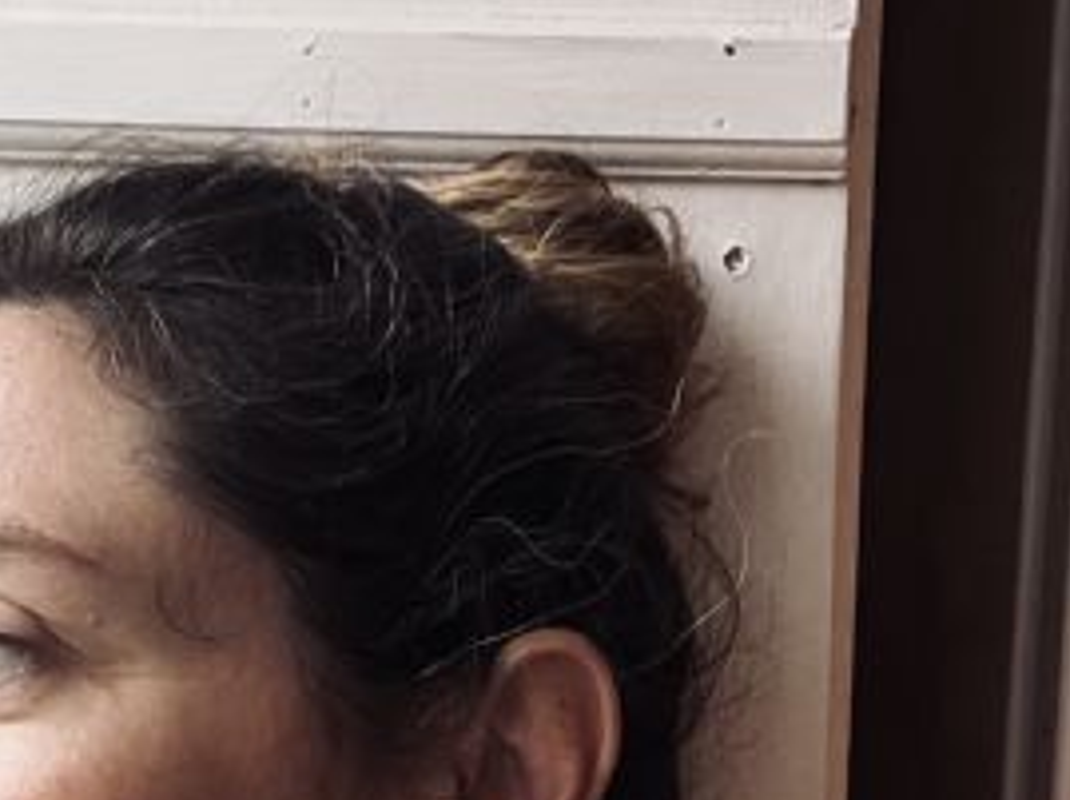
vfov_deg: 20.7
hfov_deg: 28.7
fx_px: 2068
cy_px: 903
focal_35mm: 67
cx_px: 314
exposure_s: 1/50
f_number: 2.2
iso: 320
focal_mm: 2.71
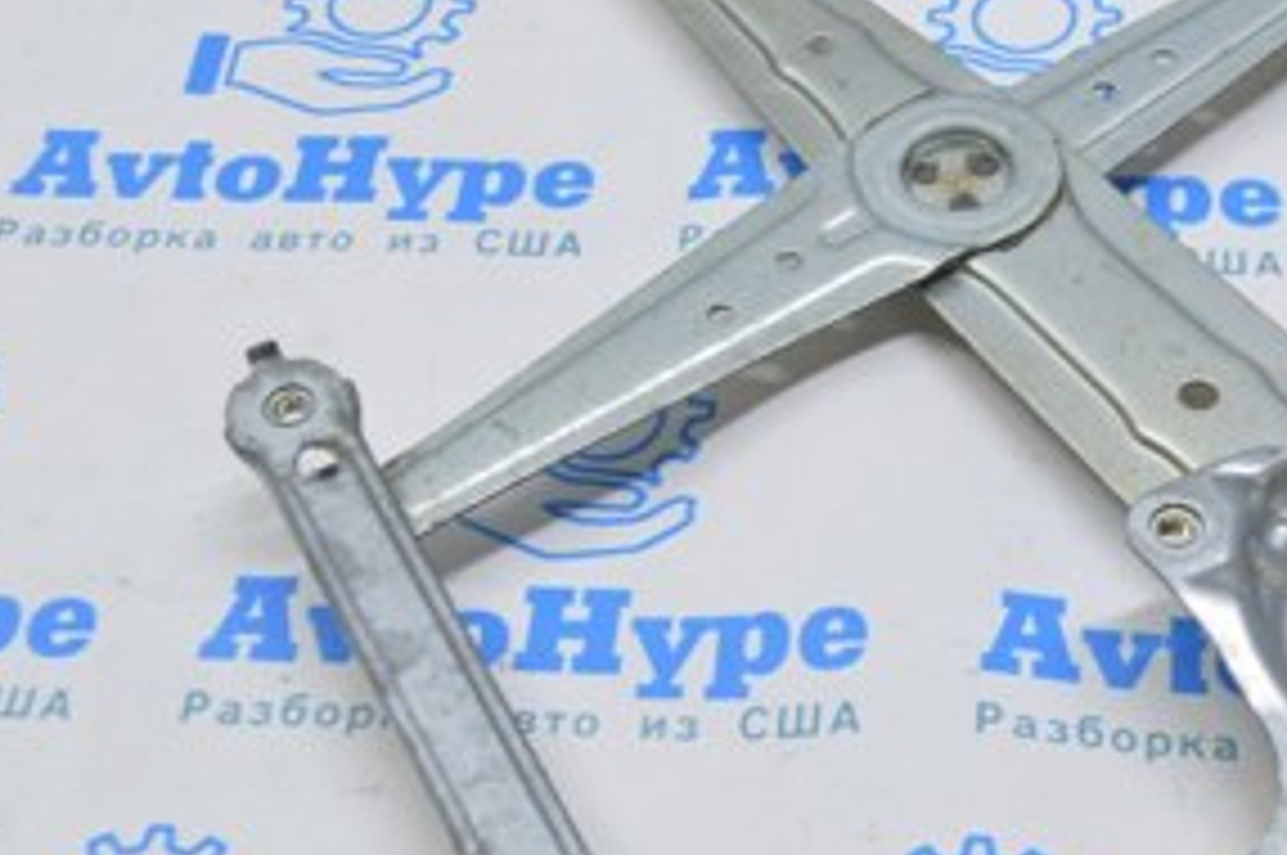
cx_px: 904
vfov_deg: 17.5
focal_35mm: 77
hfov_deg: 26.1
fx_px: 2754
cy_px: 700
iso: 400
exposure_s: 1/20
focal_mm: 23
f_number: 5.6
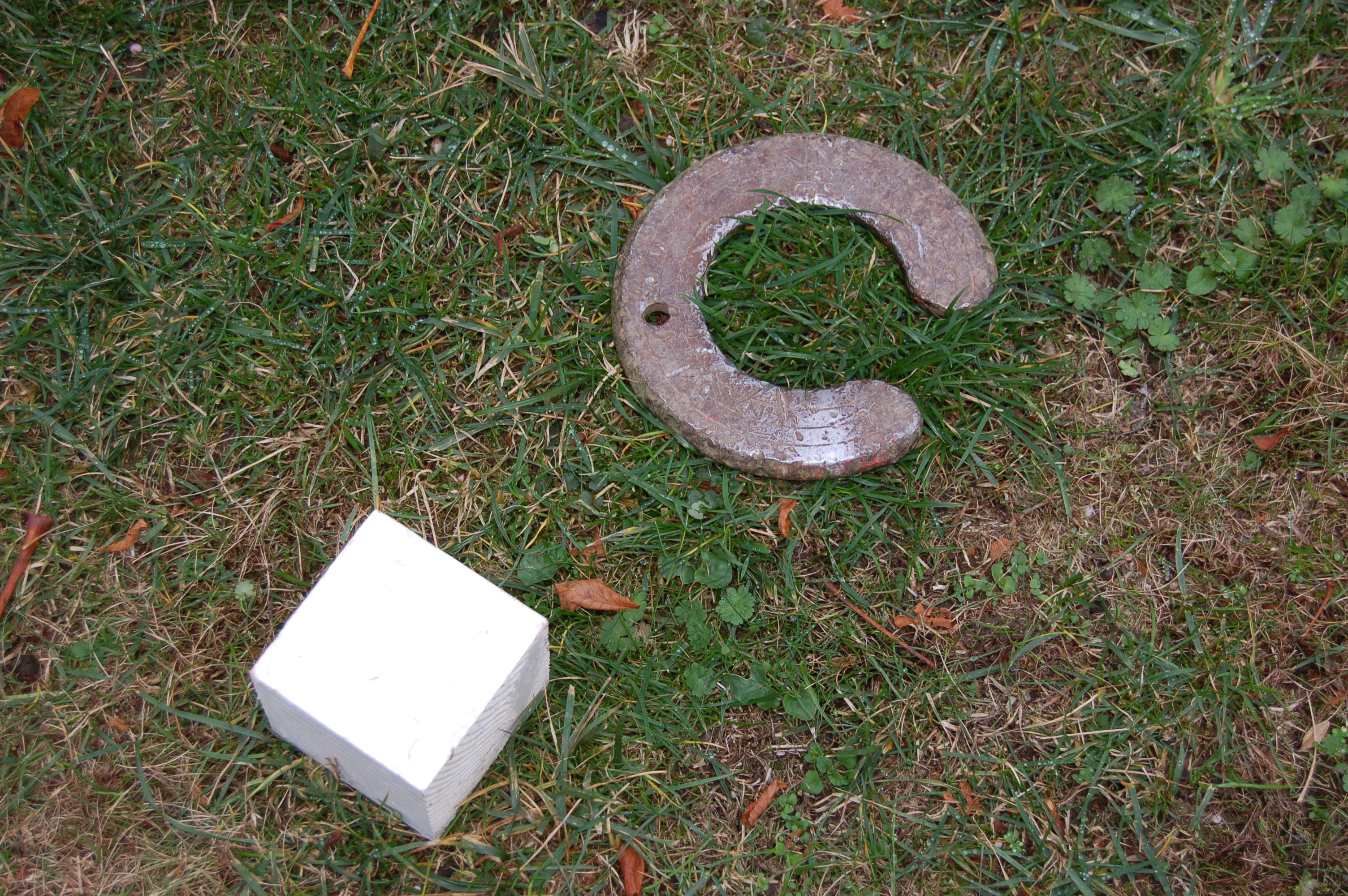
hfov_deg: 31.9
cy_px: 448
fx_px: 2357
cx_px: 674
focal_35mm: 63
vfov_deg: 21.5
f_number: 5.3
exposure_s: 1/125
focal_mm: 42
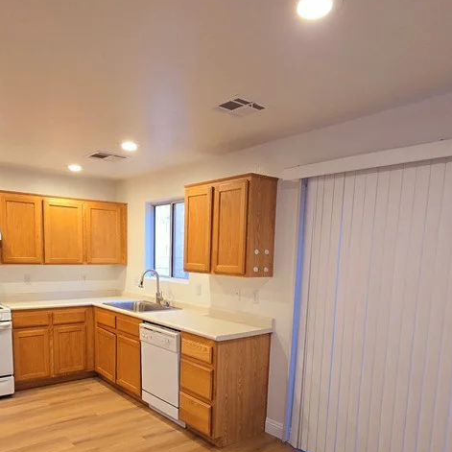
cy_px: 317
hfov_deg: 62.7
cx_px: 200
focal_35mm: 25
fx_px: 369
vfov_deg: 60.7
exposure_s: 1/60
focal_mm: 2.2
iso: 250
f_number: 2.2
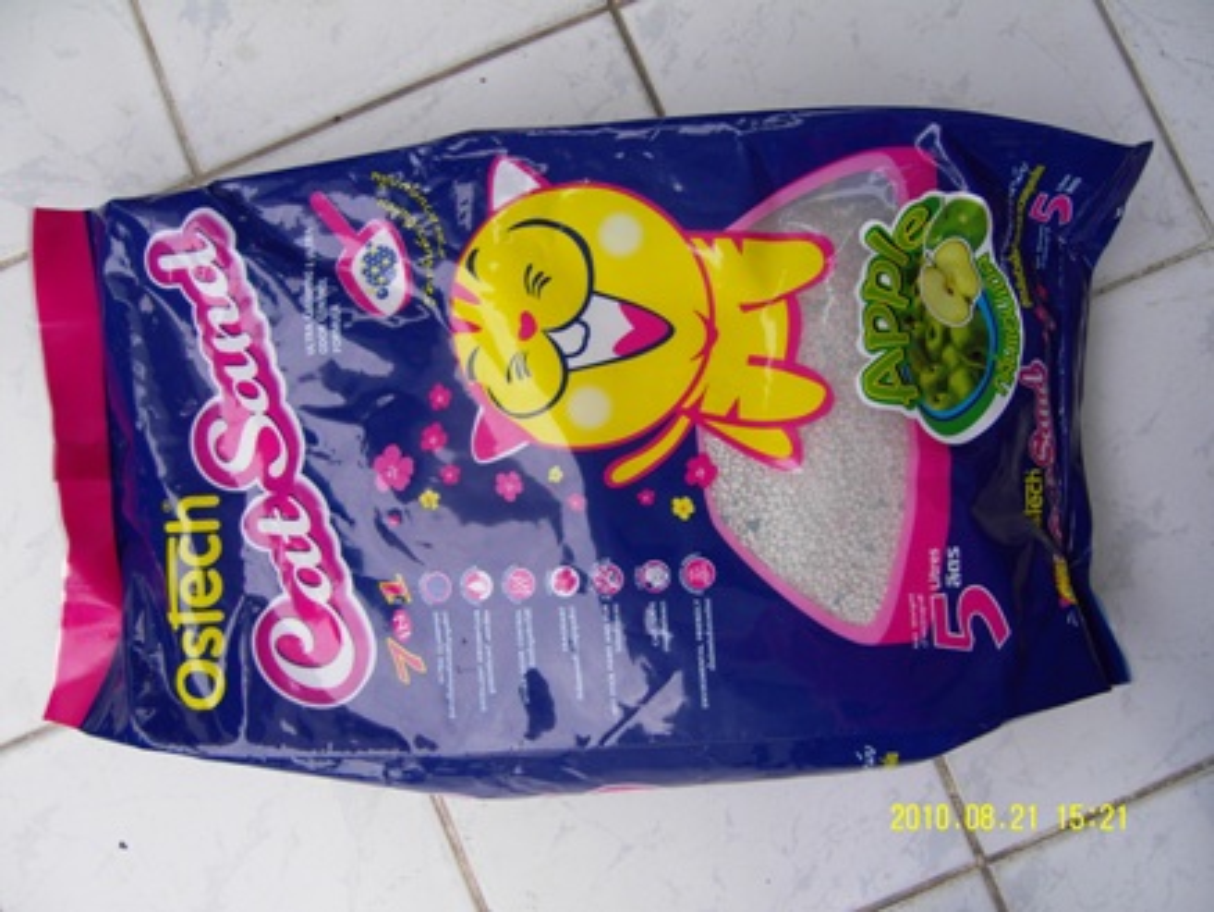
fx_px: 983
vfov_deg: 49.8
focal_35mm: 28
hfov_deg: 63.4
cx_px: 607
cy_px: 456
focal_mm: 6
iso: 80
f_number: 2.8
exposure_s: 1/400
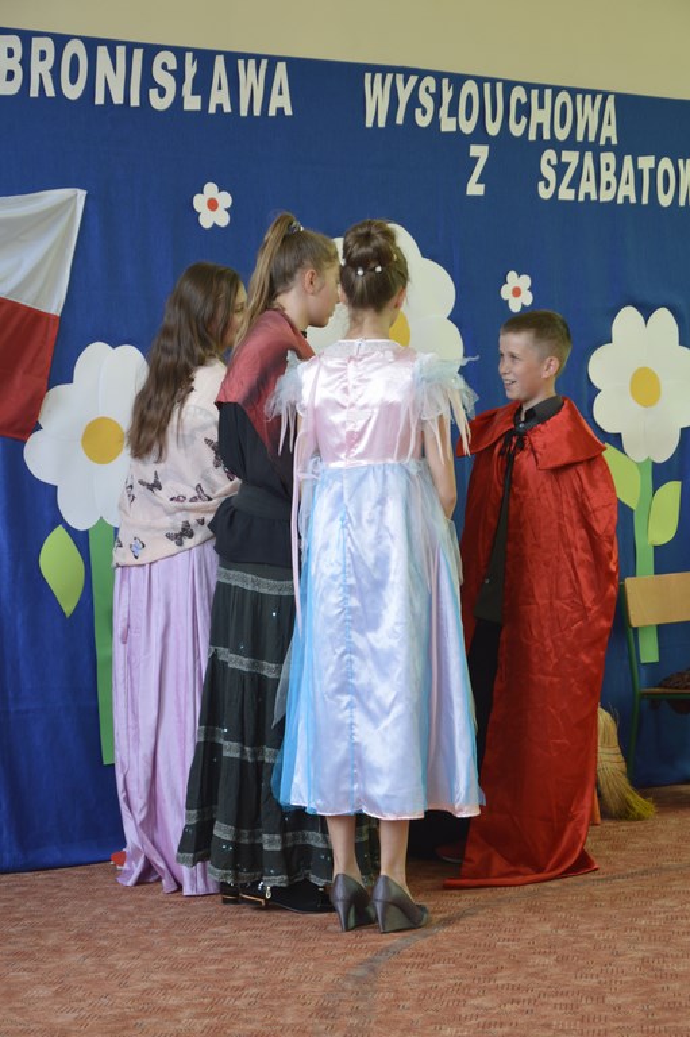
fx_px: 2245
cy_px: 518
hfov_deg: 17.5
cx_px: 345
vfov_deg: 26.0
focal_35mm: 78
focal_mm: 52
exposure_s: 1/40
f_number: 5
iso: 400
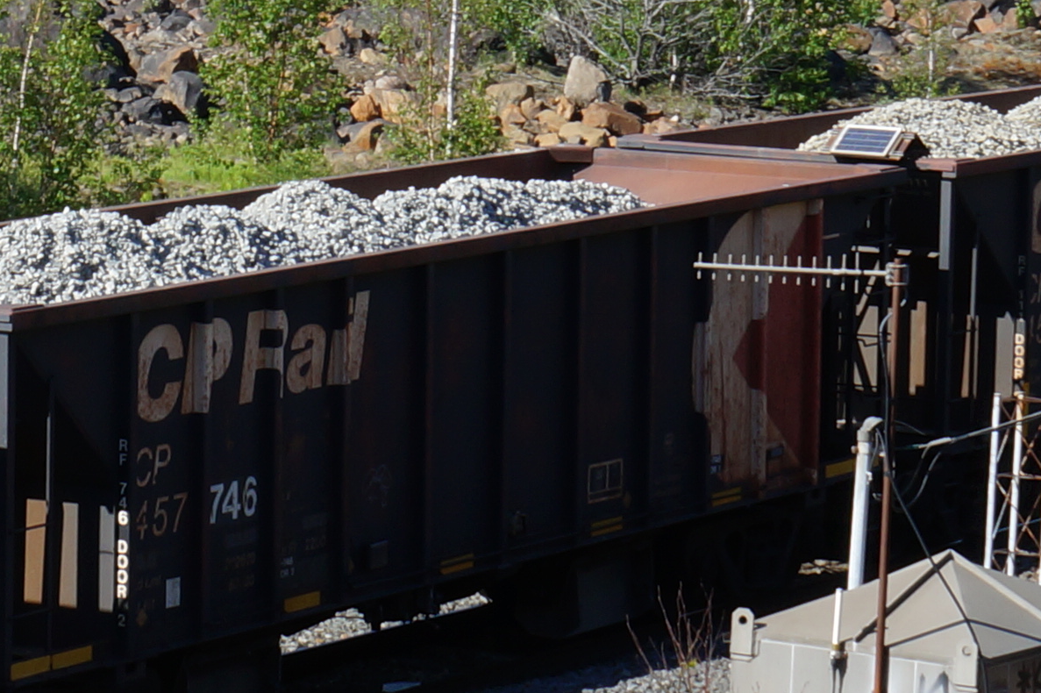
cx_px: 30
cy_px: -39
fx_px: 5578
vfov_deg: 7.1
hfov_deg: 10.6
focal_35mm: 193
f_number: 16
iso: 100
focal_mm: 28
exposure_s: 1/80
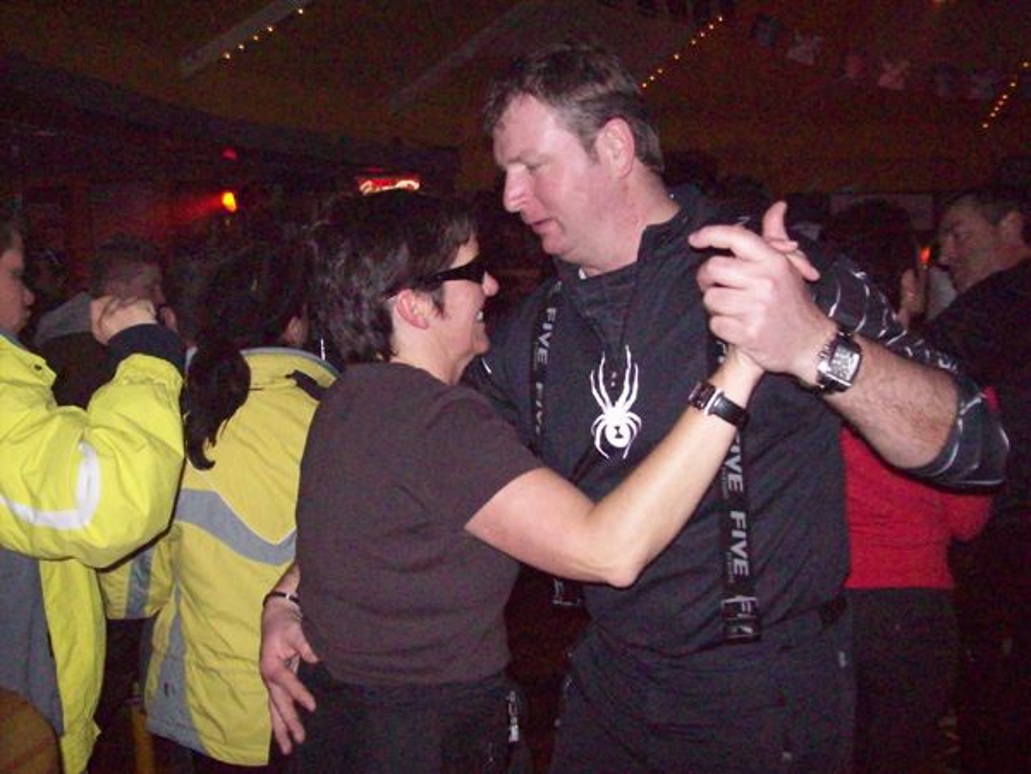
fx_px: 1072
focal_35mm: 36
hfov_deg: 51.4
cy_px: 387
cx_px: 516
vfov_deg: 39.7
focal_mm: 6
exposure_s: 1/128
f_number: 2.7
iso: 800
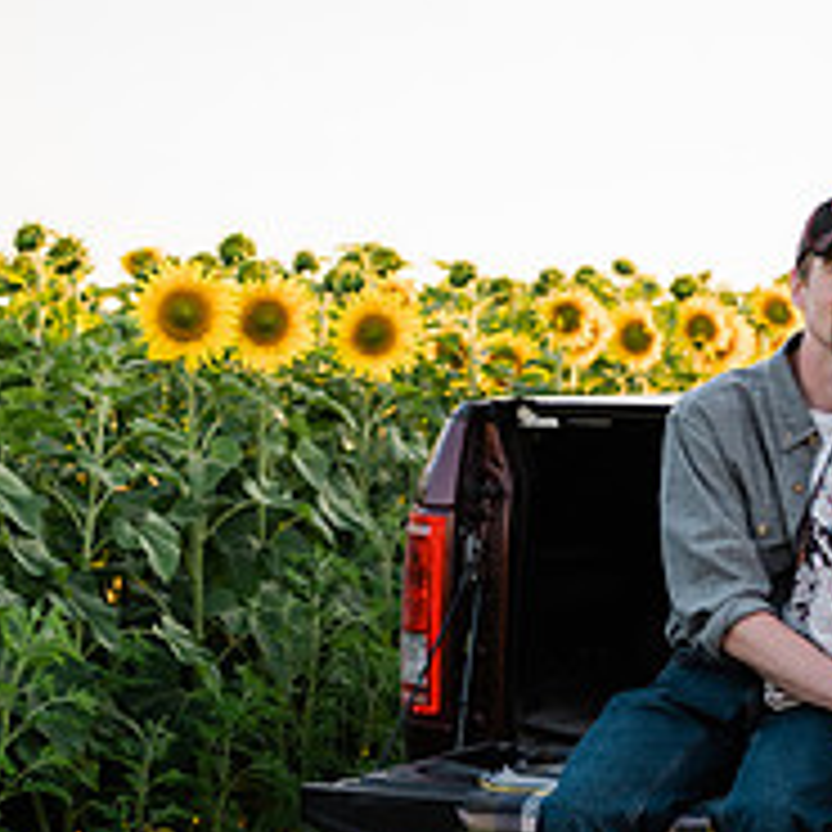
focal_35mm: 128
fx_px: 3481
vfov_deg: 13.6
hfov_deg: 13.6
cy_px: 582
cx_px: 333
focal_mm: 48
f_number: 2.8
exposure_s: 1/400
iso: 320
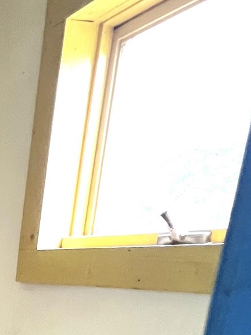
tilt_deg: -15.6
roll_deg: +1.3
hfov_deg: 19.0
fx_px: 503
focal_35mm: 52
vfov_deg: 30.8
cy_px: 407
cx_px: -234
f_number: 1.8
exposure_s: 1/60
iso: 320
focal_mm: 1.57
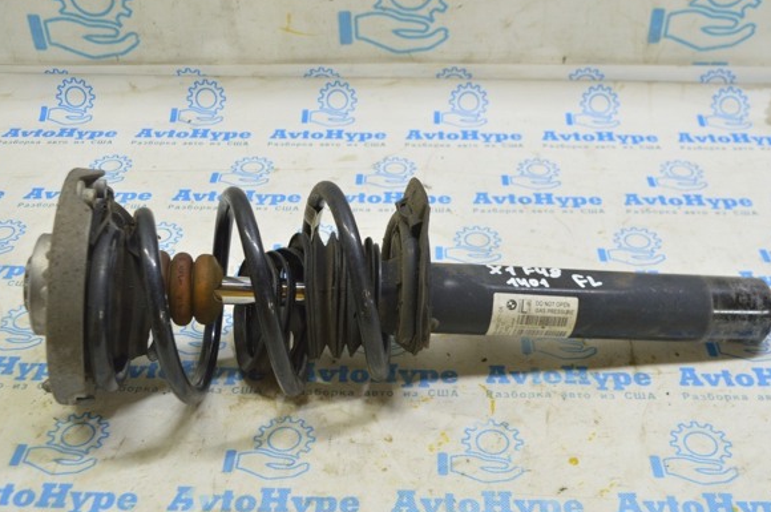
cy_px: 263
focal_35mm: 43
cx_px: 392
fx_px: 920
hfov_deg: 45.5
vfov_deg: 31.1
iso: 400
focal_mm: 26
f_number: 5.6
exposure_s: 1/20
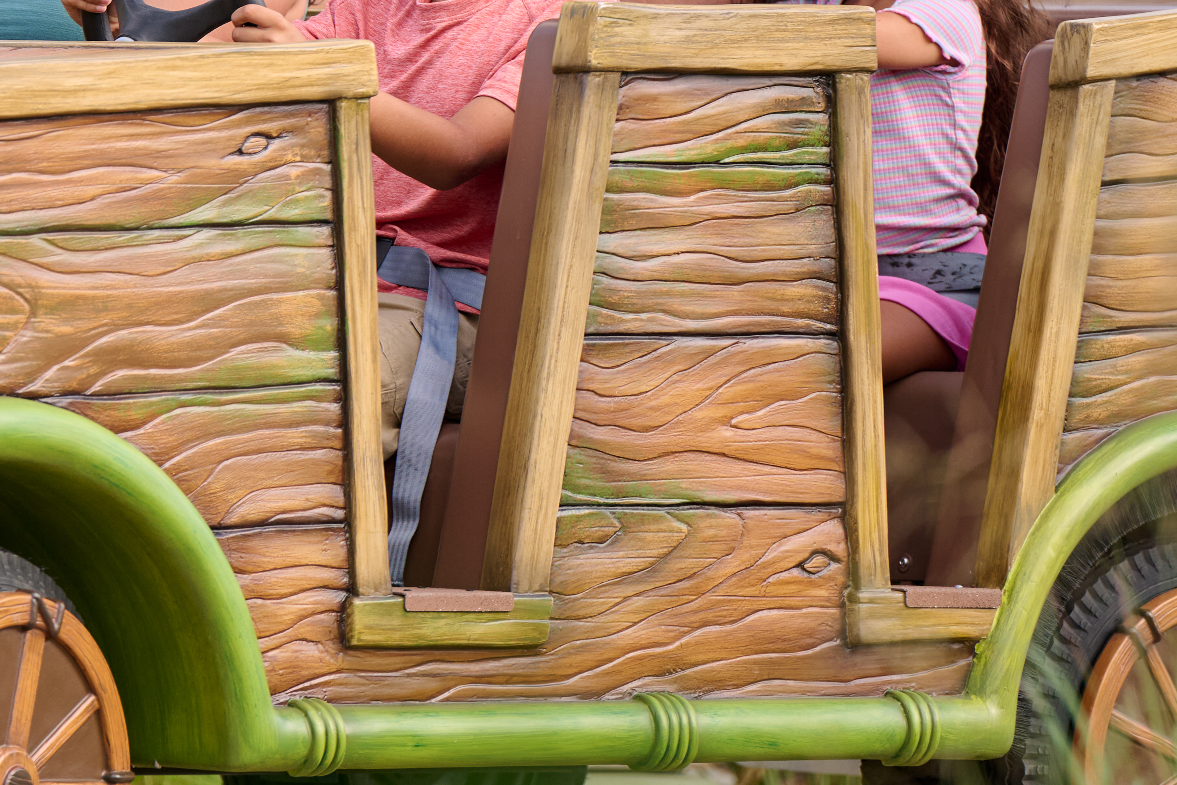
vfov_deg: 2.3
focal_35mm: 588
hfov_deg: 3.5
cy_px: -119
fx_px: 19223
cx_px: 264
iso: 100
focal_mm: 200
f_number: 2.8
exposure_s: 1/1000
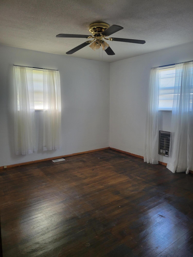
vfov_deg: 67.3
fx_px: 193
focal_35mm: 26
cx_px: 96
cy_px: 128
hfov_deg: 53.1
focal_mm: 5.4
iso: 160
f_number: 1.8
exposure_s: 1/59
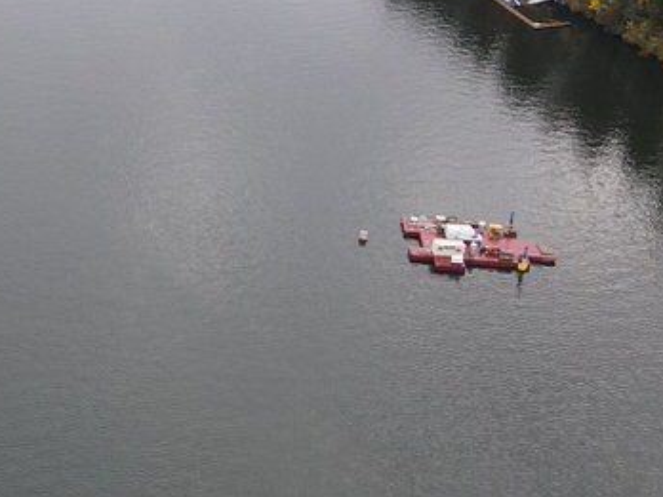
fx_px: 1187
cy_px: 16
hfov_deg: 29.6
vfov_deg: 22.8
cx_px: 38
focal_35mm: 62
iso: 100
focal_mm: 4.5
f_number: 2.8
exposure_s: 1/50
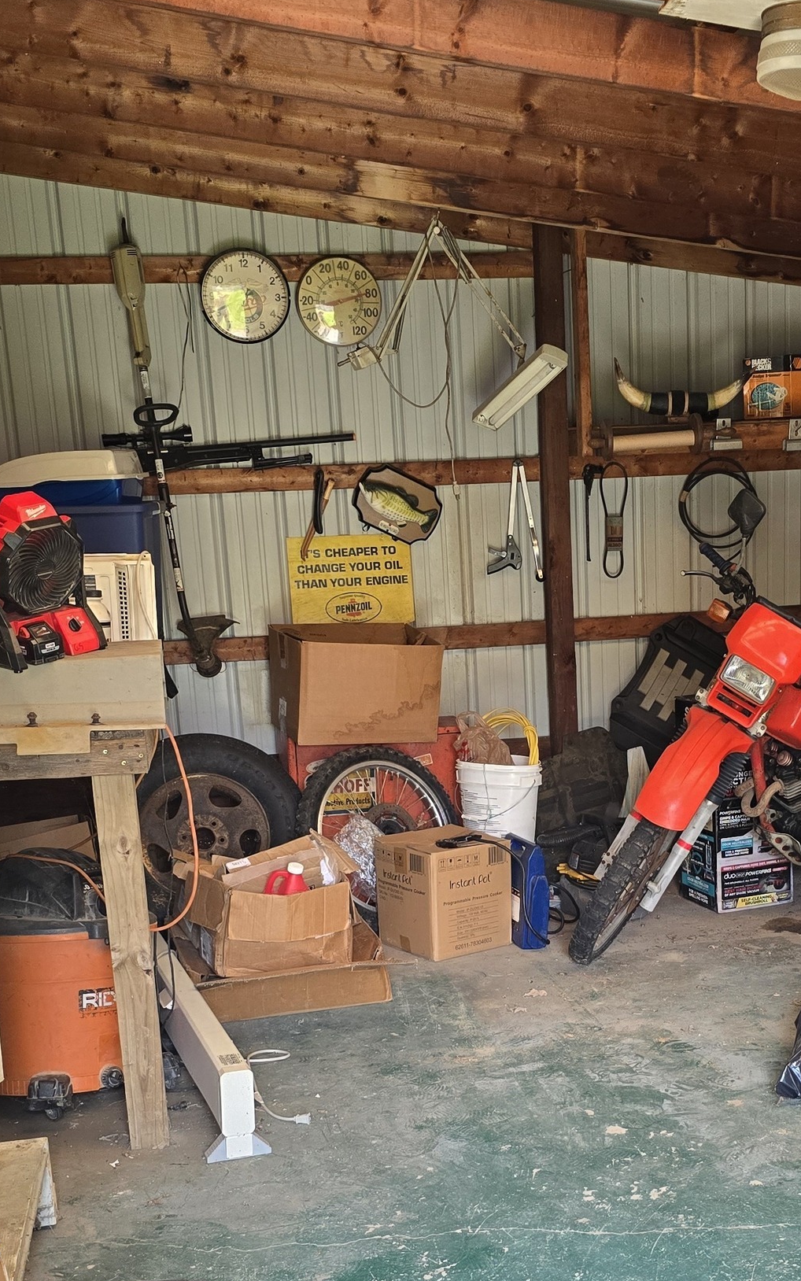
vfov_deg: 42.9
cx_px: 532
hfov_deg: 27.8
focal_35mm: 46
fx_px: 1606
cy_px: 849
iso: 160
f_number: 1.7
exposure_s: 1/180
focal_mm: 6.3
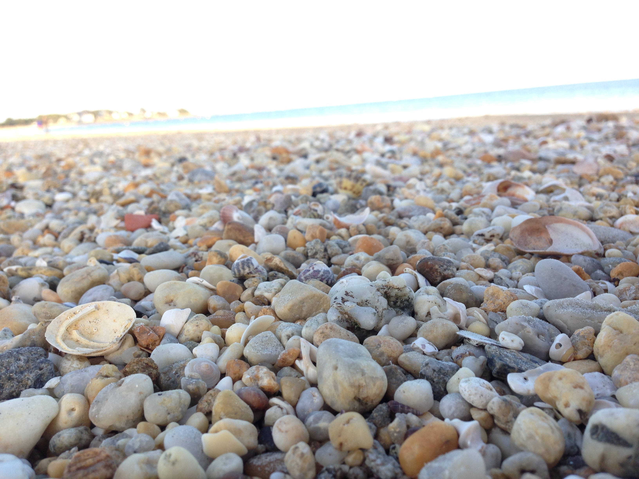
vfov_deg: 42.9
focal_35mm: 33
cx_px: 320
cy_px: 240
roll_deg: +5.1
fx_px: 609
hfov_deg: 55.4
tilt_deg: -11.4
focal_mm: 4.12
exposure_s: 1/178
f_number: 2.4
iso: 50
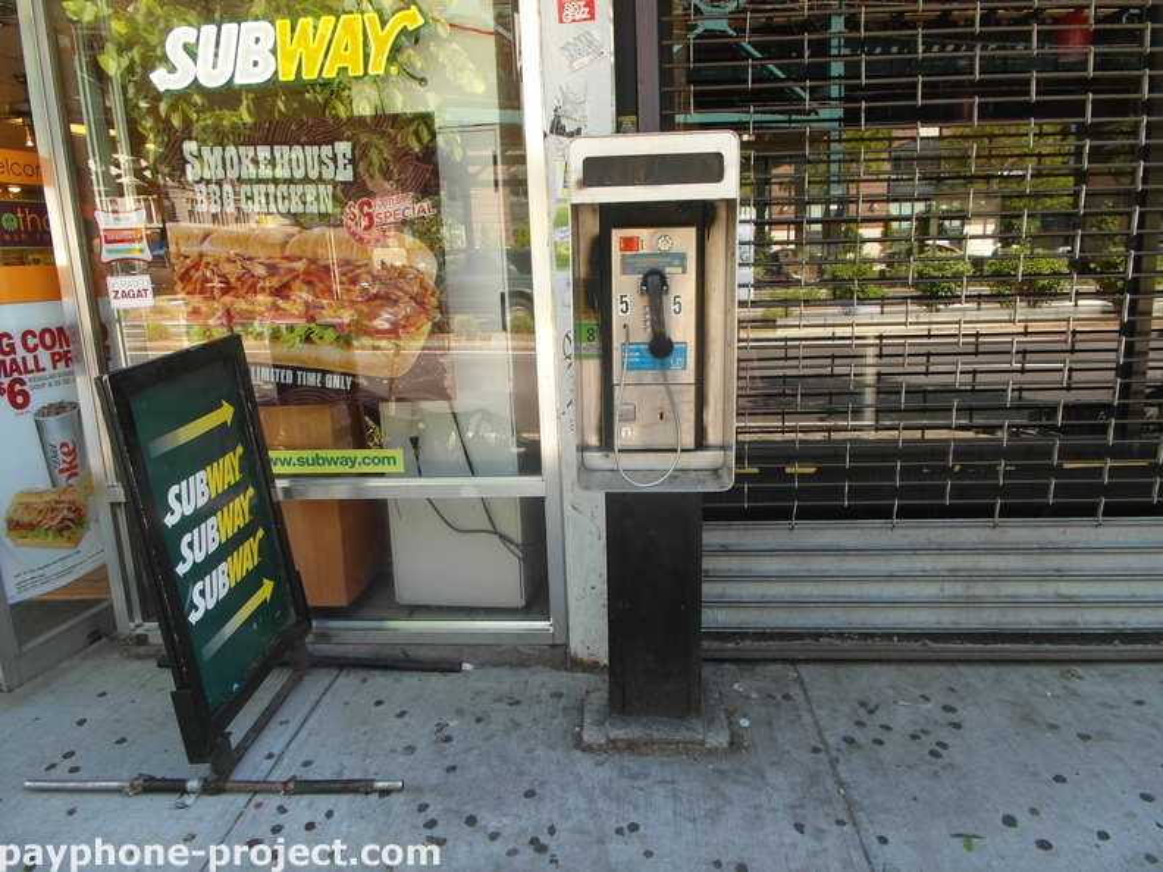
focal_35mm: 23
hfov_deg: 73.9
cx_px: 582
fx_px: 773
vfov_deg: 58.9
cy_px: 436
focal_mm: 4.1
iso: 100
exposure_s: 1/60
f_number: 4
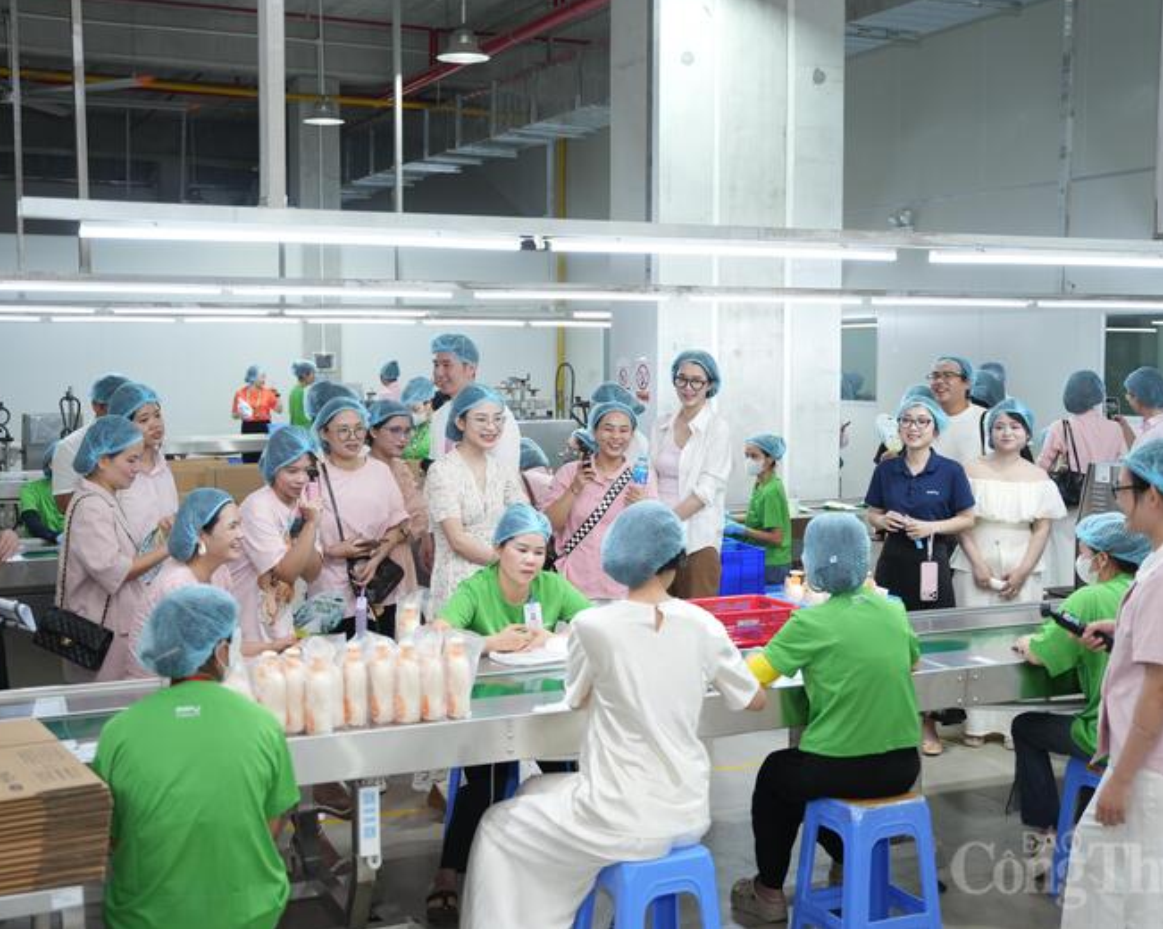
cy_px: 456
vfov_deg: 33.1
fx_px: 1564
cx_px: 600
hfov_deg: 40.8
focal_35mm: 45
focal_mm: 39.4
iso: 500
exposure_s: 1/125
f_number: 2.8
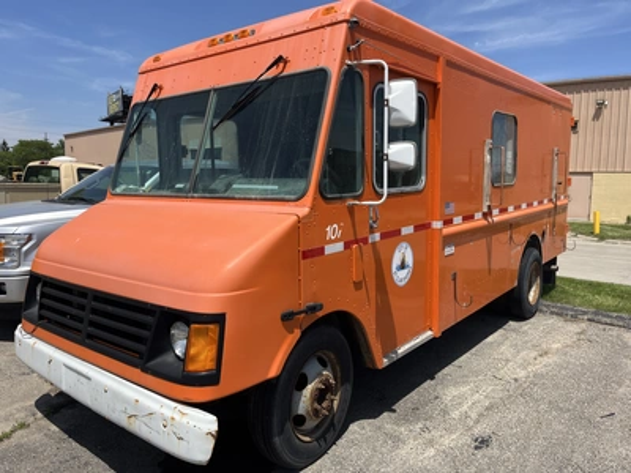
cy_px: 236
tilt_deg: -4.6
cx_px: 316
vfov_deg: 53.1
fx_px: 474
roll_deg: +0.7
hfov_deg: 67.3
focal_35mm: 26
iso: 50
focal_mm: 5.1
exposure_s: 1/4149
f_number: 1.6
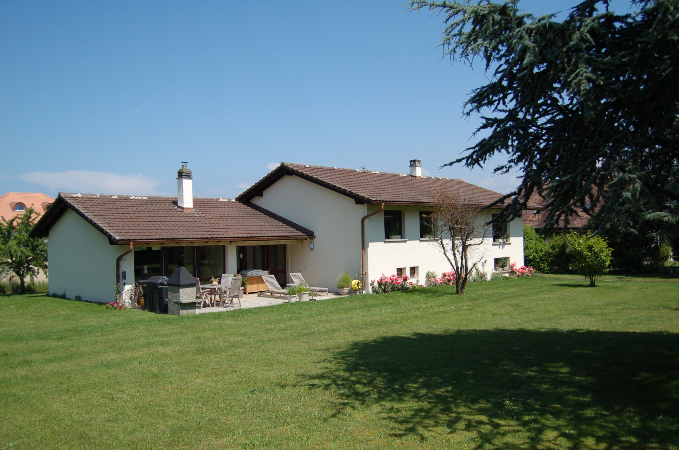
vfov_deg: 43.5
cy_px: 225
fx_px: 565
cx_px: 340
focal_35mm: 30
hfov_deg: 62.0
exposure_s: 1/2000
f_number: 3.8
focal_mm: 20
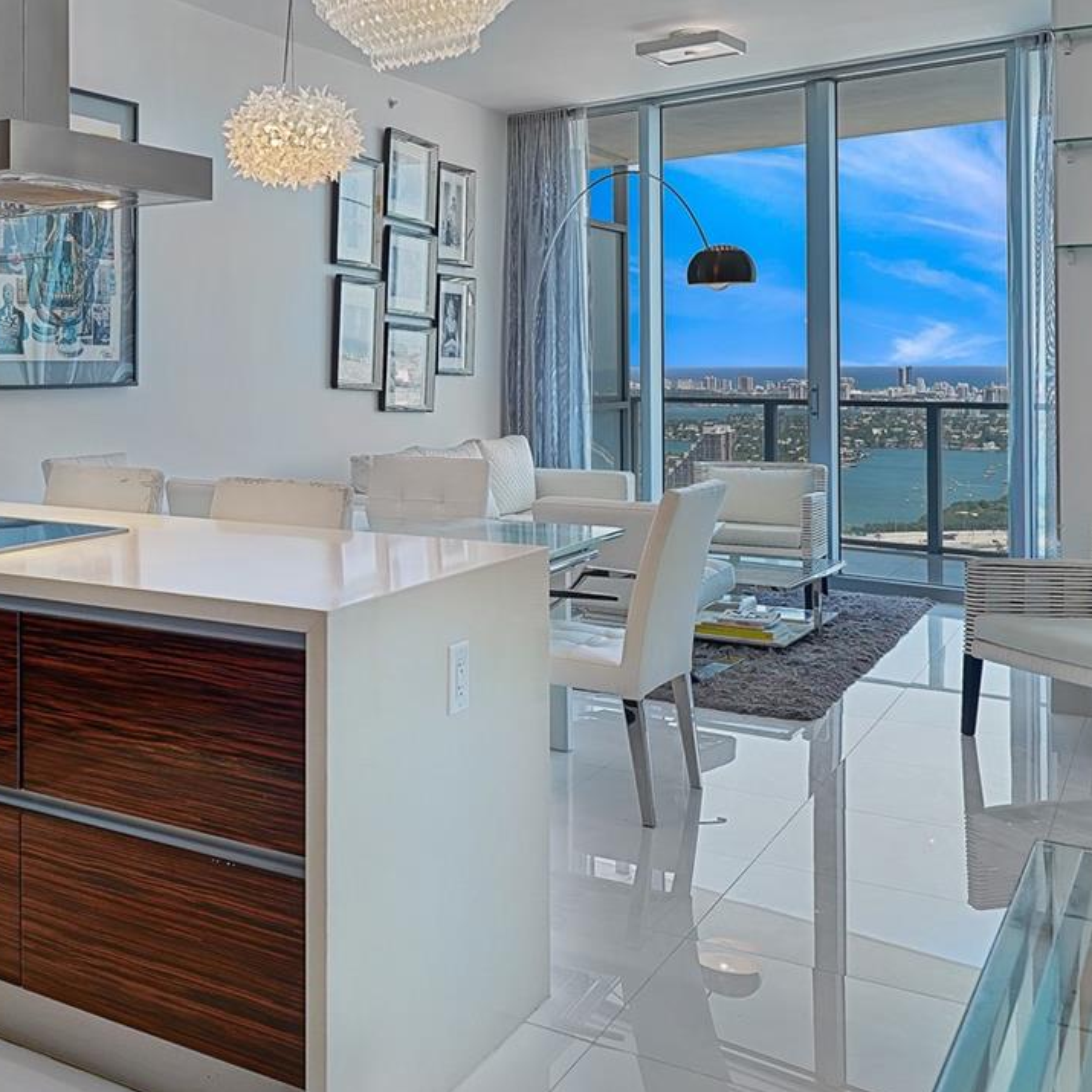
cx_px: 151
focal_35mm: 38
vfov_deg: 42.9
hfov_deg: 41.1
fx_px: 1356
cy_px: 323
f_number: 5.6
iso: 250
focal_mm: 20
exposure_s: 1/50
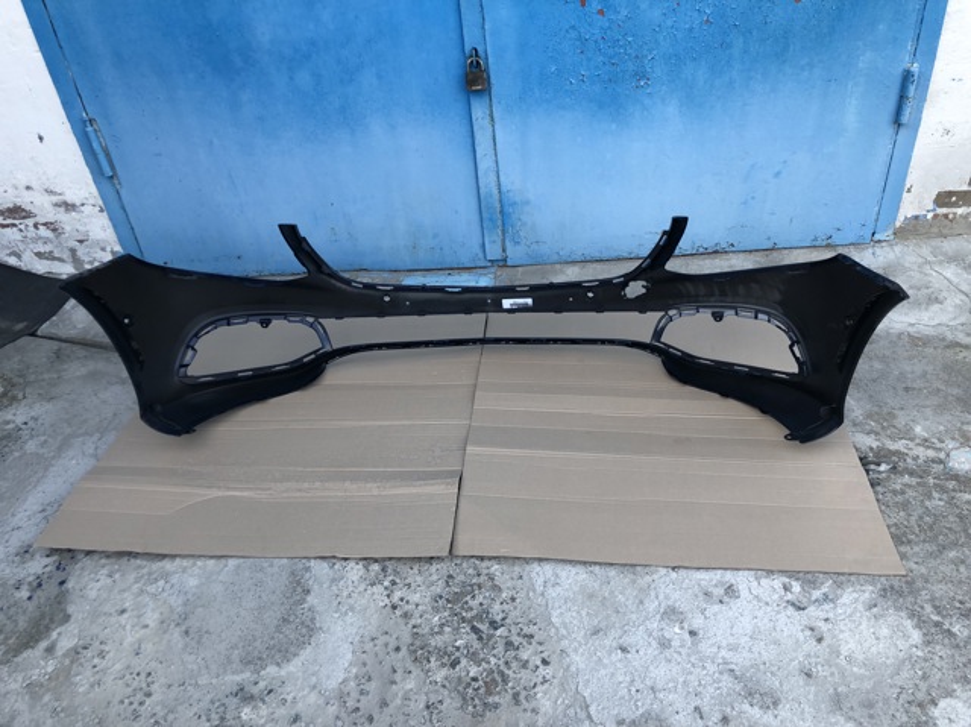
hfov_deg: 63.5
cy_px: 364
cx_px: 486
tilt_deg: -36.8
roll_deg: +5.8
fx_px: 785
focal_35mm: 28
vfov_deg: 49.7
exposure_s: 1/120
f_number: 1.8
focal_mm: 4
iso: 32
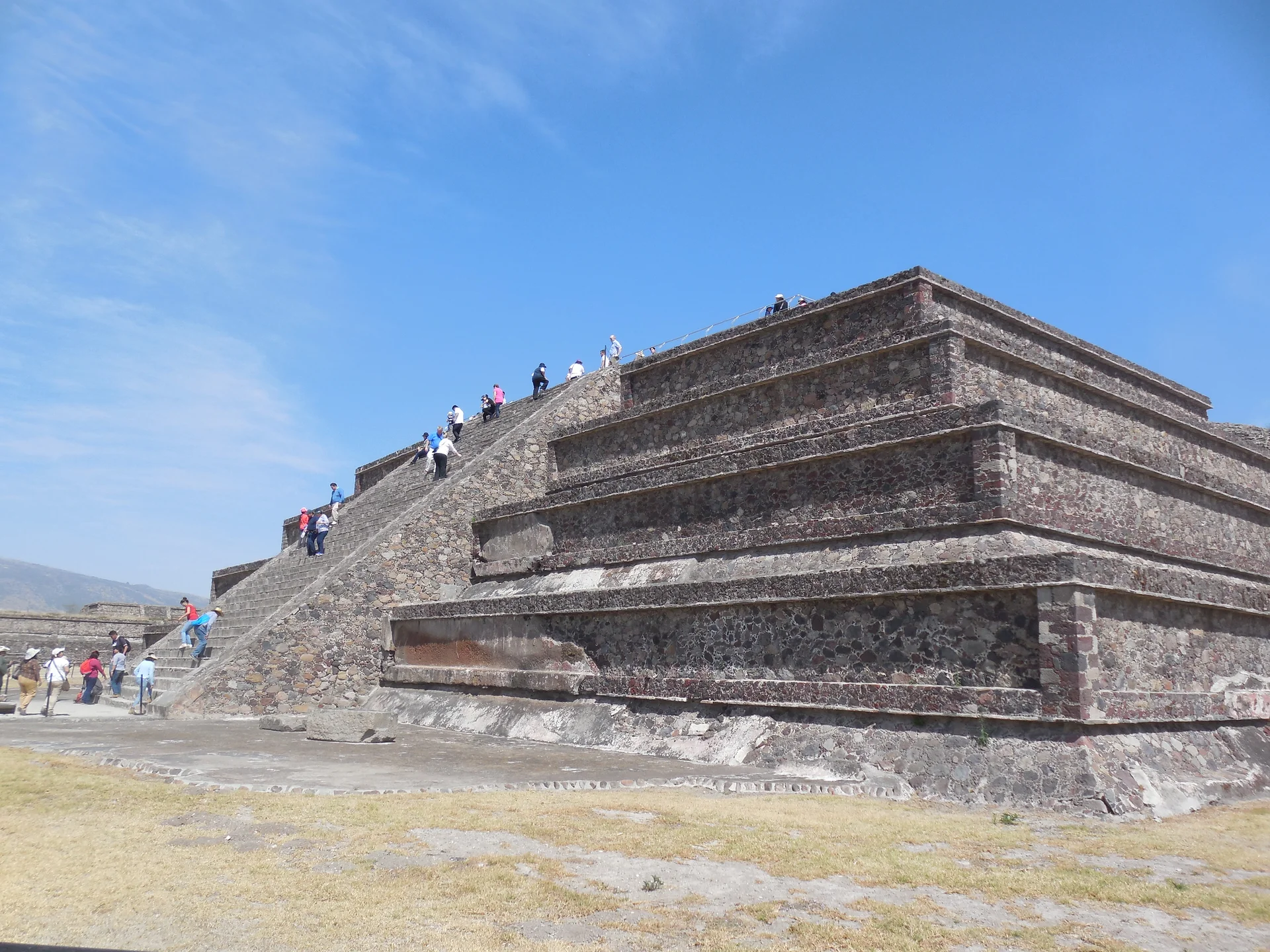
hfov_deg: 67.3
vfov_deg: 53.1
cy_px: 476
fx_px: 954
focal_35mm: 26
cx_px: 635
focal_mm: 4.6
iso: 125
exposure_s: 1/1000
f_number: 3.5
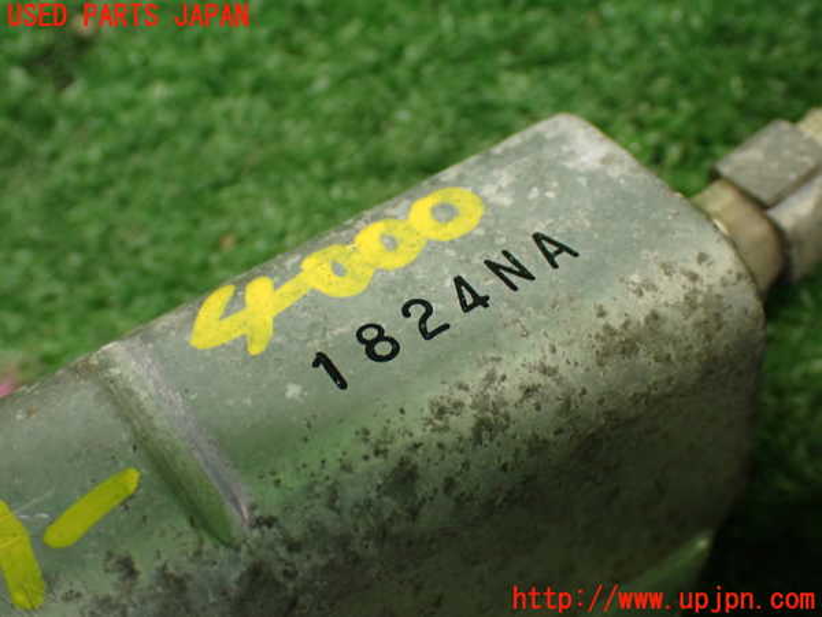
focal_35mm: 54
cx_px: 411
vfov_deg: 27.0
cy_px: 308
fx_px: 1282
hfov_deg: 35.5
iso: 800
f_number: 3.3
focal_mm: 9.65
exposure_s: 1/80
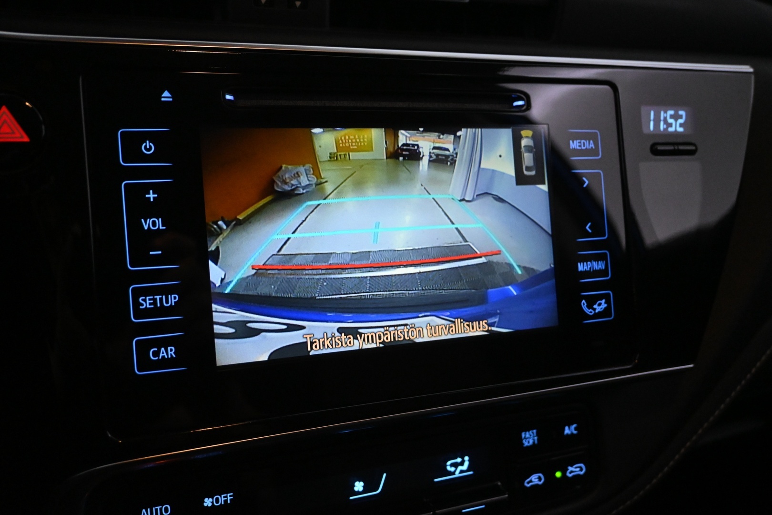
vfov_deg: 40.0
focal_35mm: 33
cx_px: 386
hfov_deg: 57.2
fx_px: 708
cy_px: 258
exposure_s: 1/125
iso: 5000
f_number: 4
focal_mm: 22
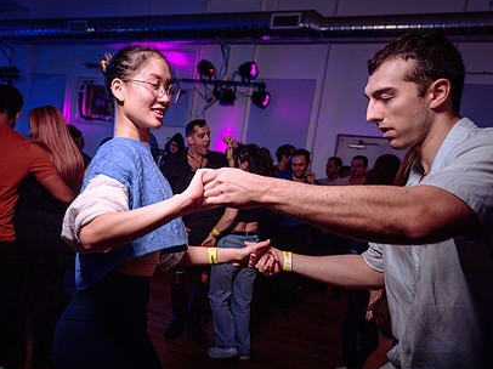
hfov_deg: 54.0
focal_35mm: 33
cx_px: 155
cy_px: 226
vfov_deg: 42.6
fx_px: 470
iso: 800
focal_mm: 24
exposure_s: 1/60
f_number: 3.5
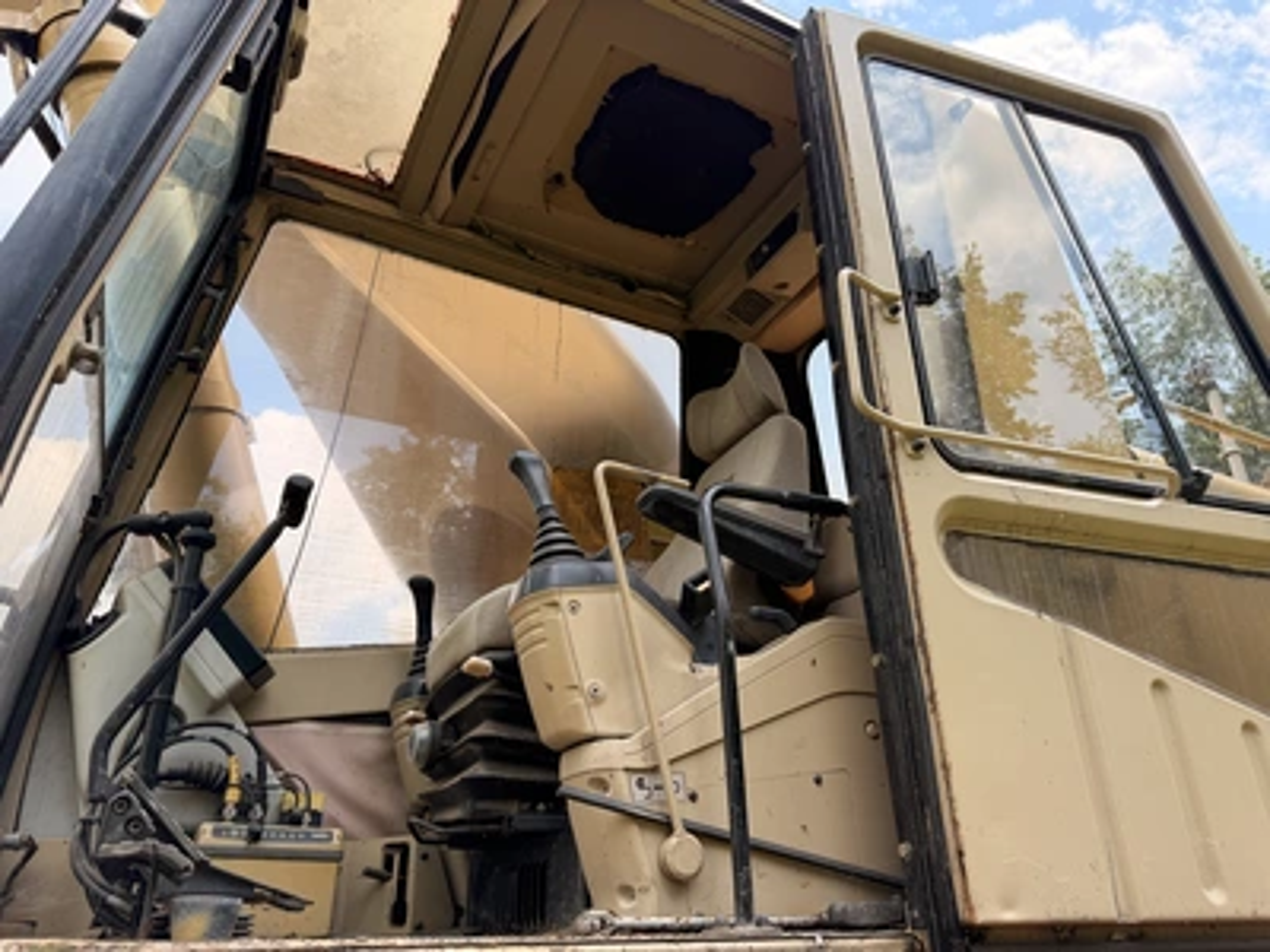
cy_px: 476
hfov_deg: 71.6
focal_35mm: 24
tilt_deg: +26.7
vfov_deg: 56.8
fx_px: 881
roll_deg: +2.1
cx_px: 635
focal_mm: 6.76
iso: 100
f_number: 1.78
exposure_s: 1/1410
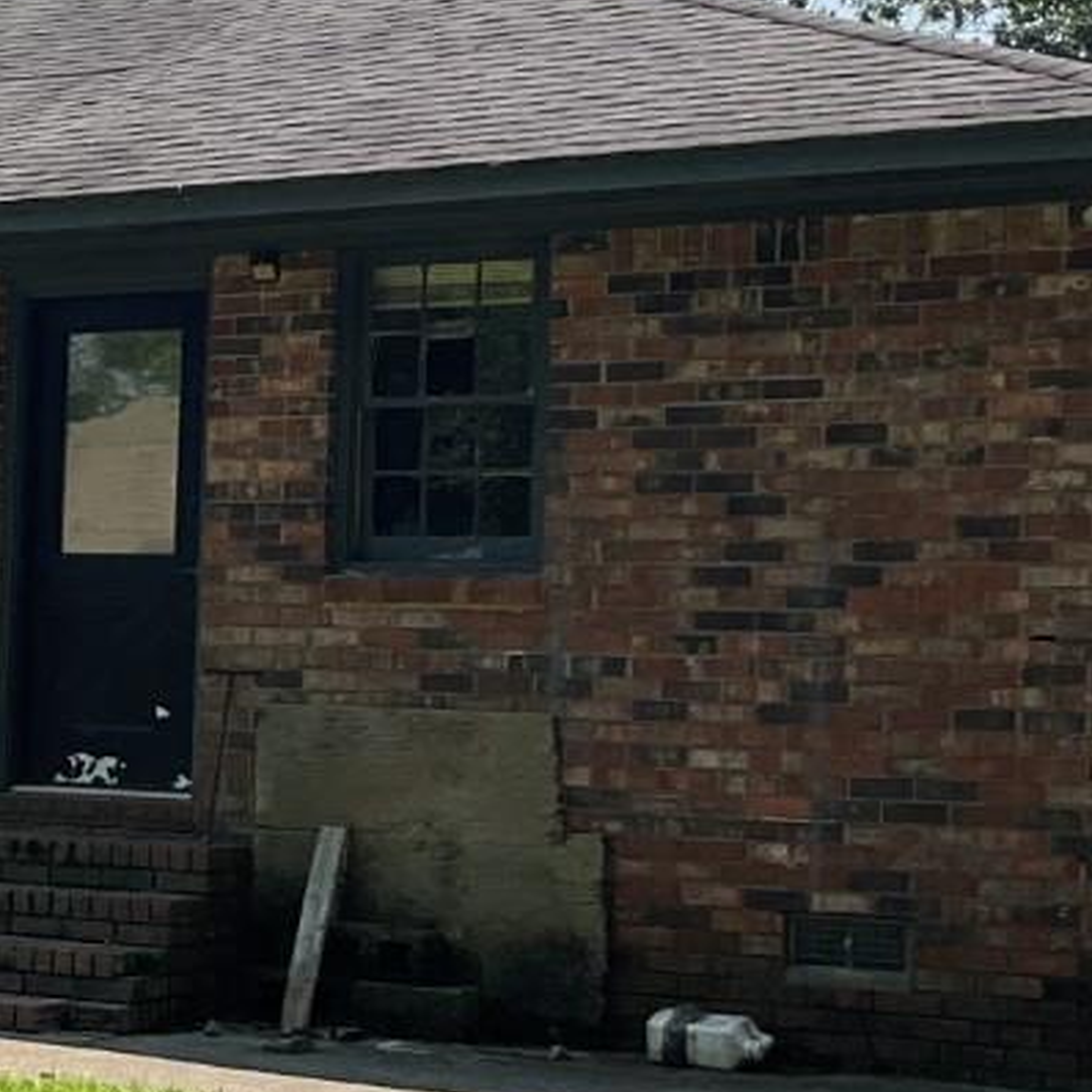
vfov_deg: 18.7
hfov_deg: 16.7
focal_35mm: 93
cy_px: 613
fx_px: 3319
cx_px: -622
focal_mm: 3
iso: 16
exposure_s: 1/1377
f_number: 1.8
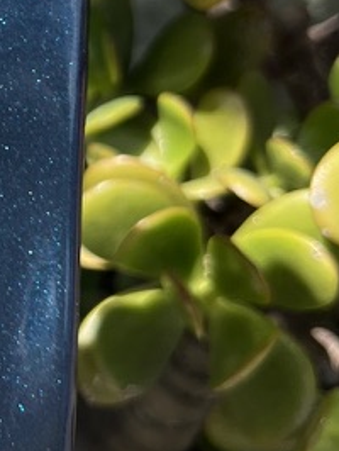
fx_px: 1304
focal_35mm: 100
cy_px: 90
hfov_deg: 13.8
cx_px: -197
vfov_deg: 19.4
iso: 50
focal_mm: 5.1
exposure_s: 1/2268
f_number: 1.6
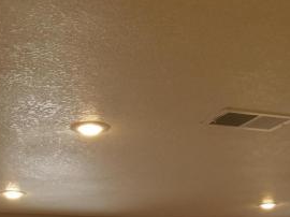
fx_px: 619
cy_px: 387
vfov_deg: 16.7
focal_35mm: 74
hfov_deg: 26.2
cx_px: 190
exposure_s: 1/60
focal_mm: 4.2
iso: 80
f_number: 1.7
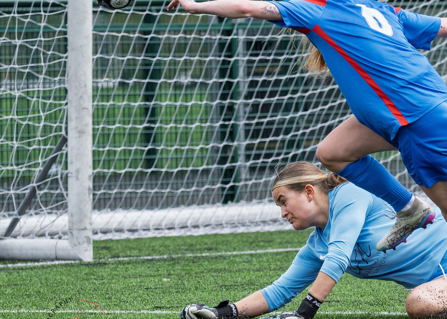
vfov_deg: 2.2
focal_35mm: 641
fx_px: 8132
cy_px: 156
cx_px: 637
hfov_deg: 3.1
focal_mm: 200
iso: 720
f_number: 5
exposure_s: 1/1600
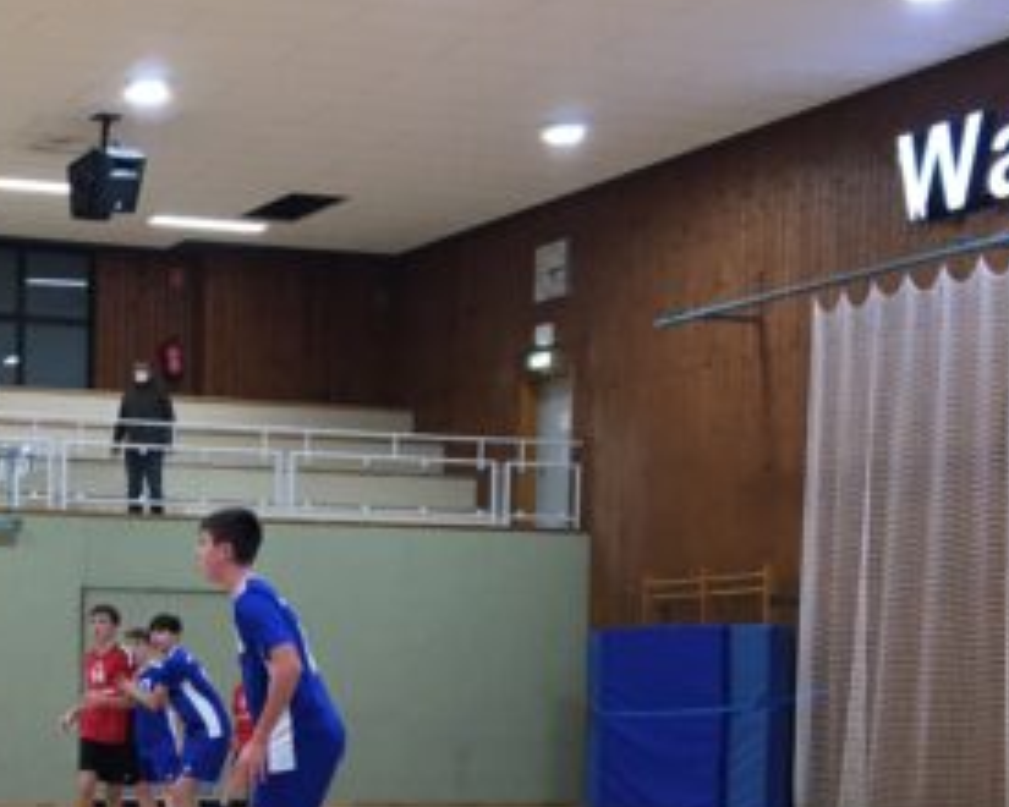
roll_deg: -0.9
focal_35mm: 79
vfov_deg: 18.9
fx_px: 2359
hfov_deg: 23.0
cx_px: -51
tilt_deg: -3.0
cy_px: 800
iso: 50
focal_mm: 4.15
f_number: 2.2
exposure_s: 1/33
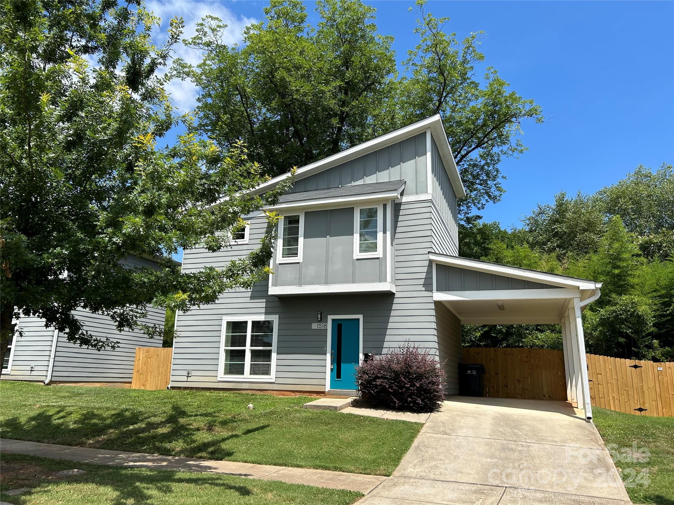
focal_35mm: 26
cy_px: 252
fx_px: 506
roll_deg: -1.1
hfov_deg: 67.3
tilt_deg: +13.3
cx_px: 337
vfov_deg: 53.1
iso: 50
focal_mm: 5.7
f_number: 1.5
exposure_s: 1/3704
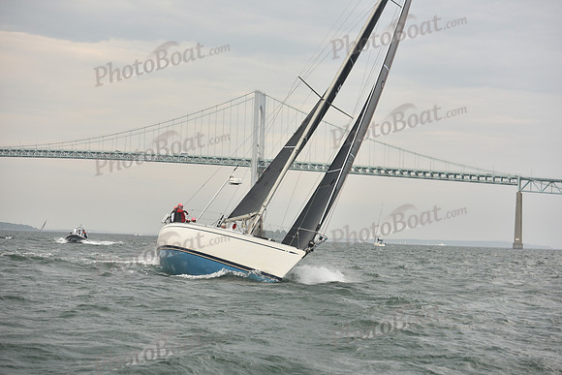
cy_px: 188
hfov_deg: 28.8
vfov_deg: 19.5
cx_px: 281
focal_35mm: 70
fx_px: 1093
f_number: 4.5
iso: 250
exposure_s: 1/500
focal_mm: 70
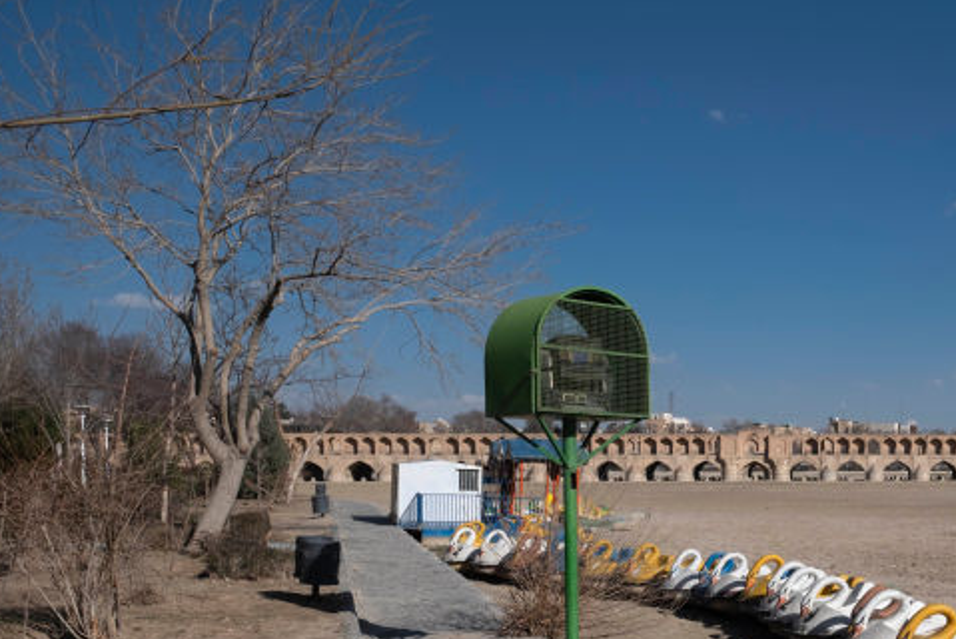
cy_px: 550
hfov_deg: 36.8
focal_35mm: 47
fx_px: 1249
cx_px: 992
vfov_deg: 27.8
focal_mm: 14.6
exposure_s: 1/1000
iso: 125
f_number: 6.4
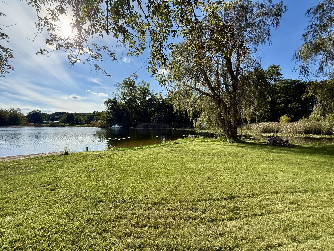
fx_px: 135
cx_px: 167
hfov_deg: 102.1
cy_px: 126
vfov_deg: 85.7
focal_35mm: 14
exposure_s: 1/1656
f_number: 2.2
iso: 64
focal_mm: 2.22
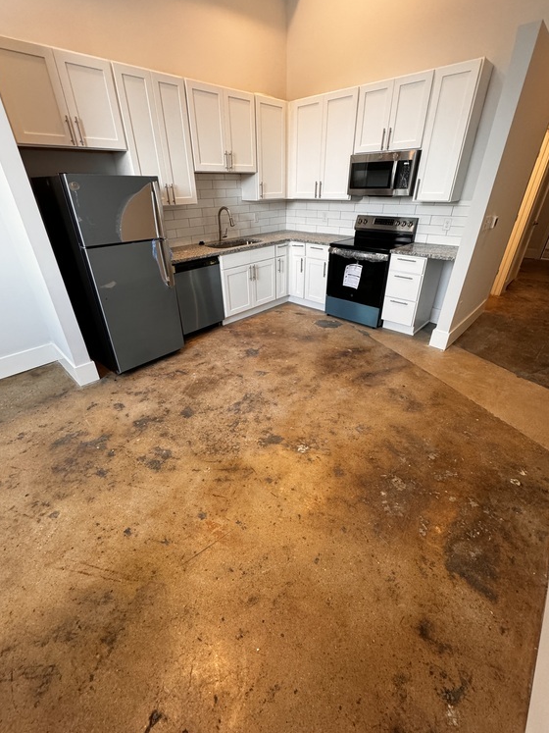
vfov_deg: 98.2
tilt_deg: -29.0
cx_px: 271
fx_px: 317
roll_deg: +1.0
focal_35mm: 15
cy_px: 364
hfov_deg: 81.7
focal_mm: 2.22
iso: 320
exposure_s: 1/120
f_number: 2.2
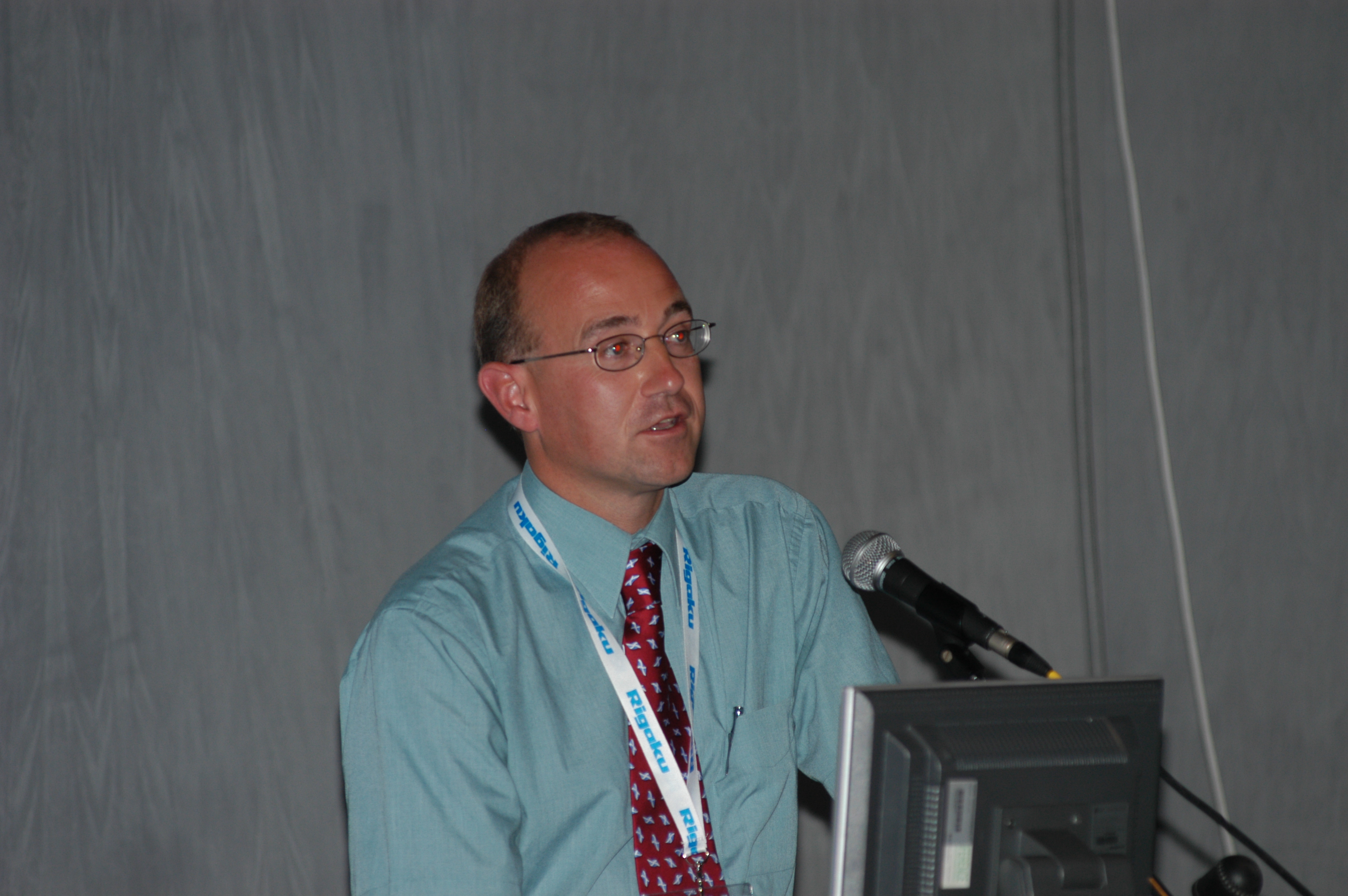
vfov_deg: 4.6
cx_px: 674
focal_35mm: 300
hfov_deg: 6.9
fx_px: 11223
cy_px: 448
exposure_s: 1/60
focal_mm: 200
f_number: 4
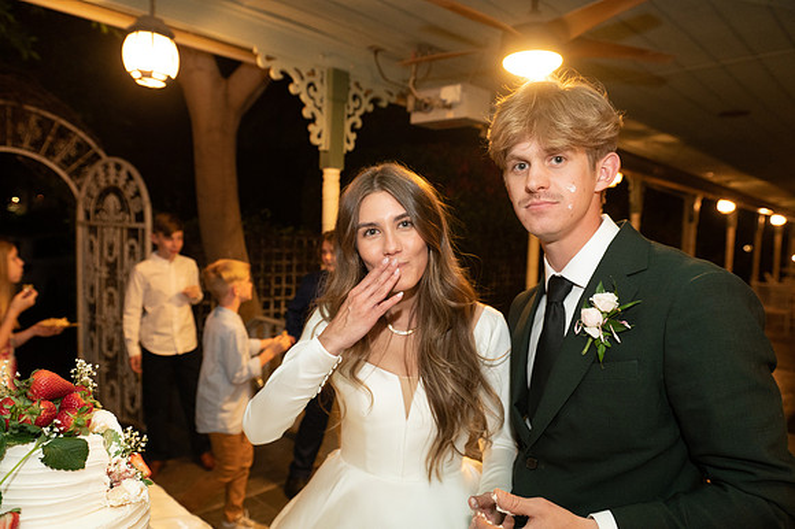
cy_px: 264
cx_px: 398
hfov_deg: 73.8
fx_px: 530
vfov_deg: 53.1
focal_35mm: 24
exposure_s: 1/60
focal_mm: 24
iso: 4000
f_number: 3.5
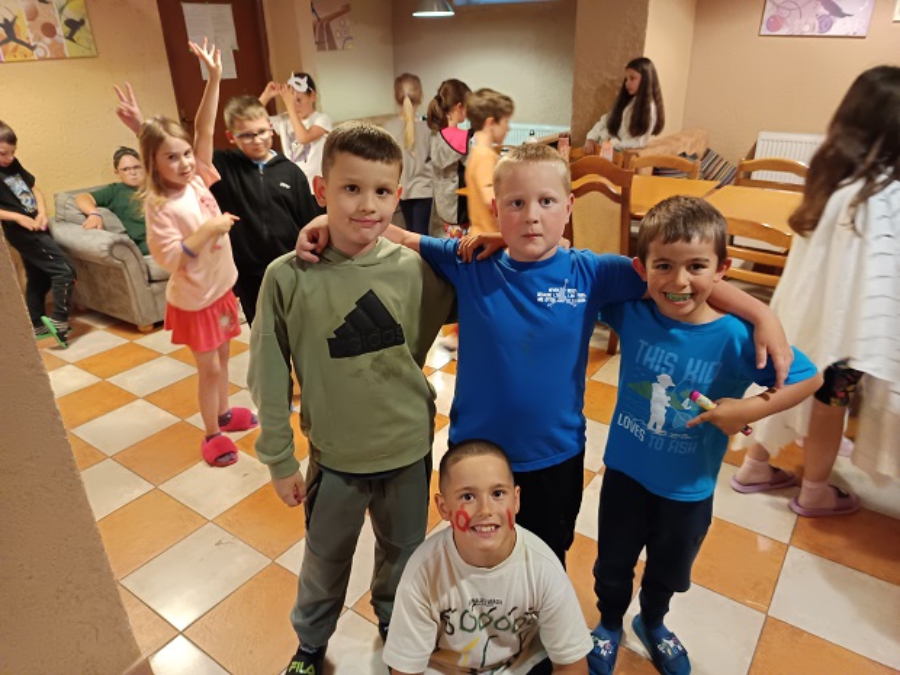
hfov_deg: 71.6
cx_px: 450
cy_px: 338
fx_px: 624
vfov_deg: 56.8
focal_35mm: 24
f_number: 1.7
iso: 2091
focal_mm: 5.31
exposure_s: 1/25
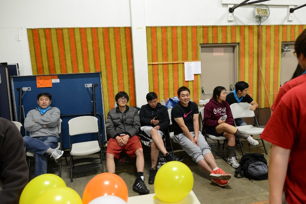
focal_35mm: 24
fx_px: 204
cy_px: 102
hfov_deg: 73.7
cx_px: 153
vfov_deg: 53.2
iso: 1250
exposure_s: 1/60
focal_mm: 24
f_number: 3.5
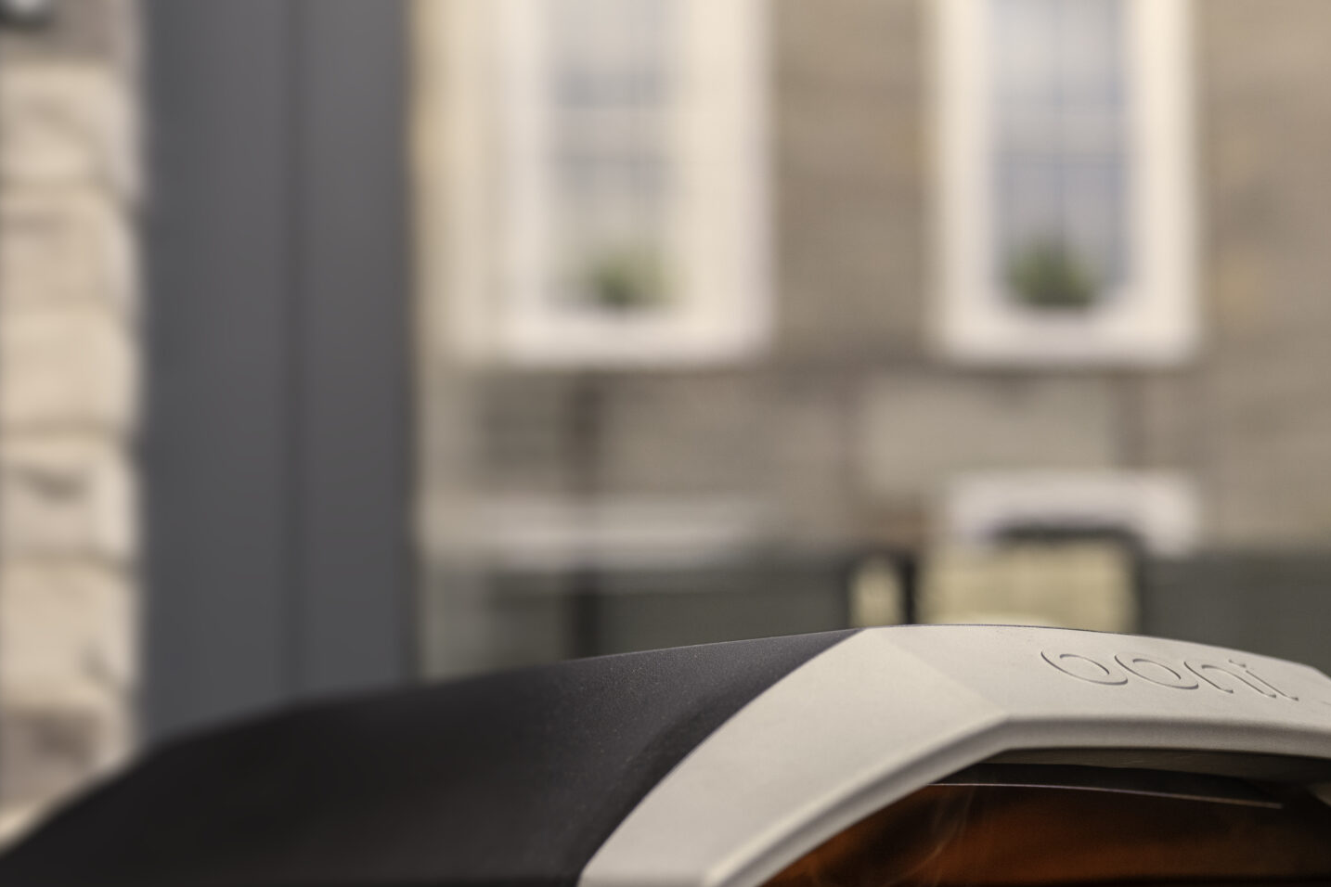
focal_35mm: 75
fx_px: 2773
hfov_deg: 26.4
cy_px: 644
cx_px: 1113
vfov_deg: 18.1
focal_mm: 42
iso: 1000
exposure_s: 1/100
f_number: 2.8
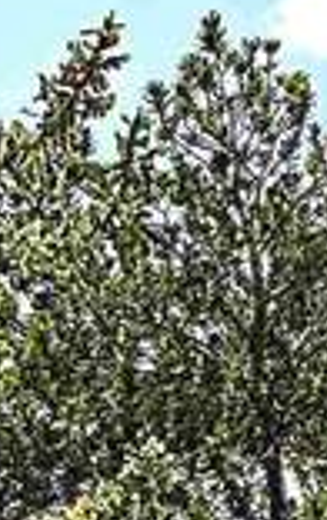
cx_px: -267
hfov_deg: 4.4
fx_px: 4191
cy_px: 1130
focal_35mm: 295
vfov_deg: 6.8
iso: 20
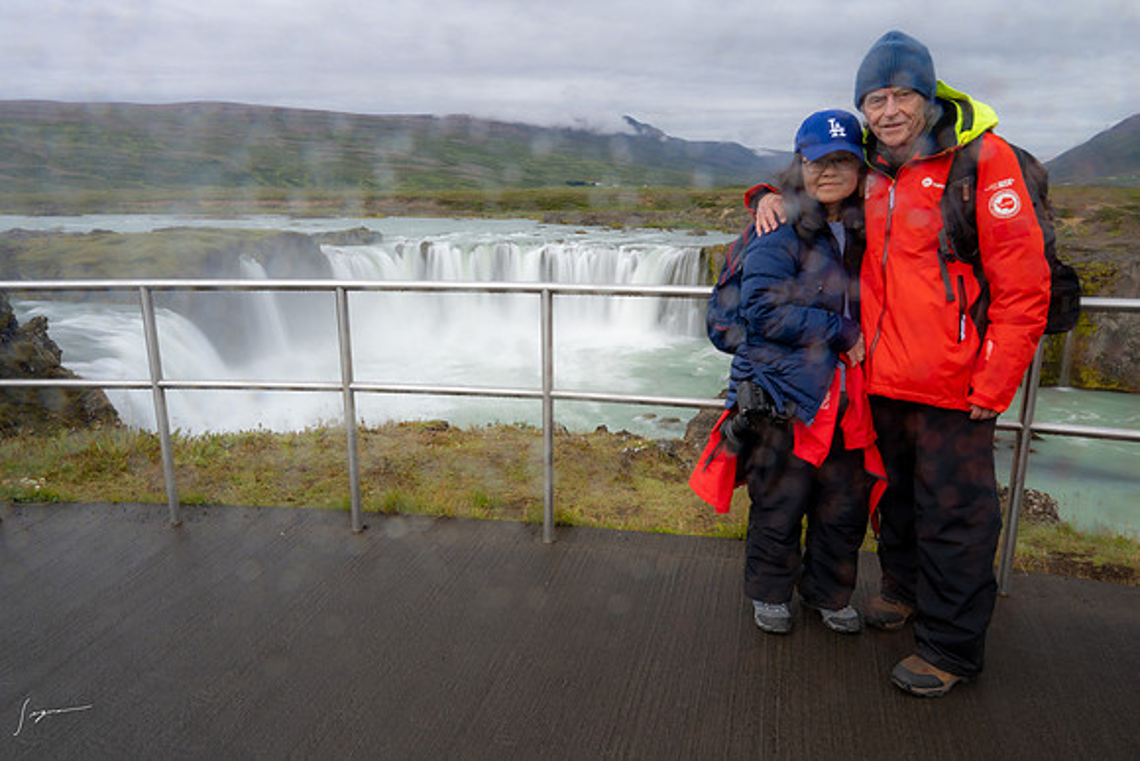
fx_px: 760
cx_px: 570
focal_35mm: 24
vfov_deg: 53.2
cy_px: 380
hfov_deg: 73.7
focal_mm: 24
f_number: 22
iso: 64
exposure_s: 1/1.67
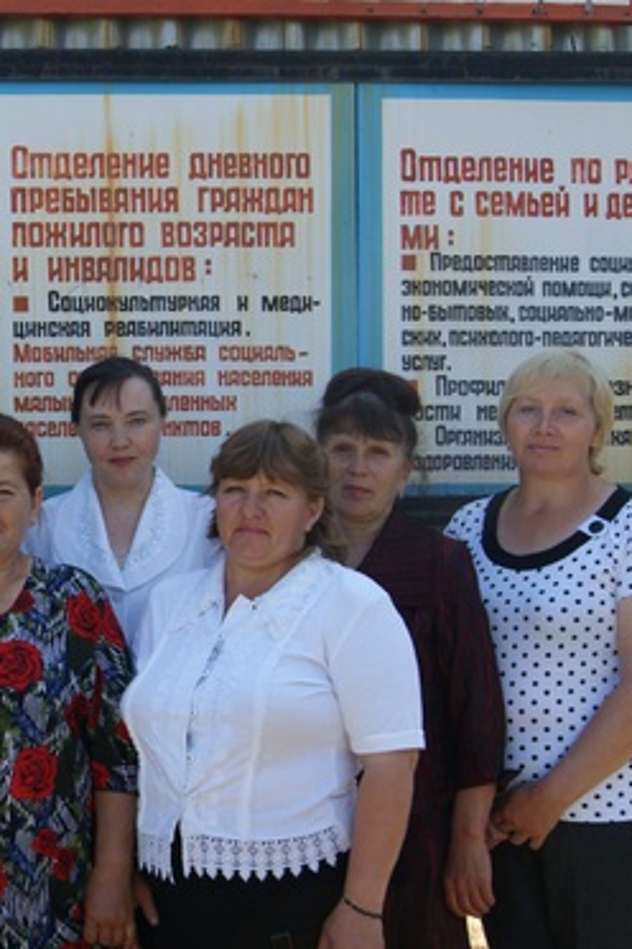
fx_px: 1764
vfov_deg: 30.0
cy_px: 541
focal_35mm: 67
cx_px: -43
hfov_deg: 19.5
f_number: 8
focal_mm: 26
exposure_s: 1/100
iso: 100
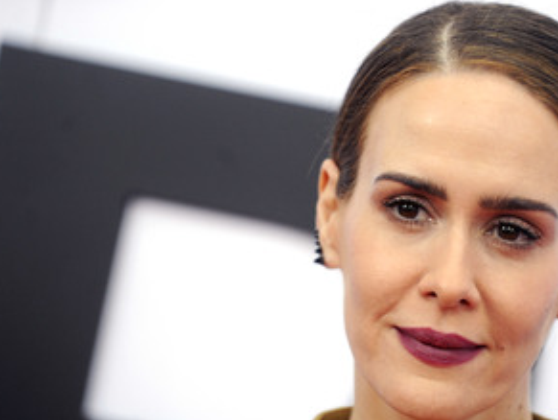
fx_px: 4793
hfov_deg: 6.7
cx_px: 357
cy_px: 280
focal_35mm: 297
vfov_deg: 5.0
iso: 1600
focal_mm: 200
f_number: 4
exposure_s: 1/640
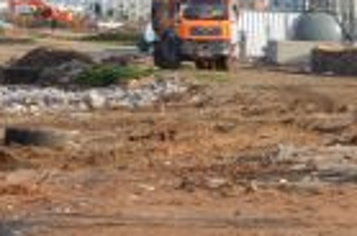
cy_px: -266
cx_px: -121
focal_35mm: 386
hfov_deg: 5.3
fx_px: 3822
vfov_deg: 3.5
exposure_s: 1/250
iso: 100
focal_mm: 55
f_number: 8
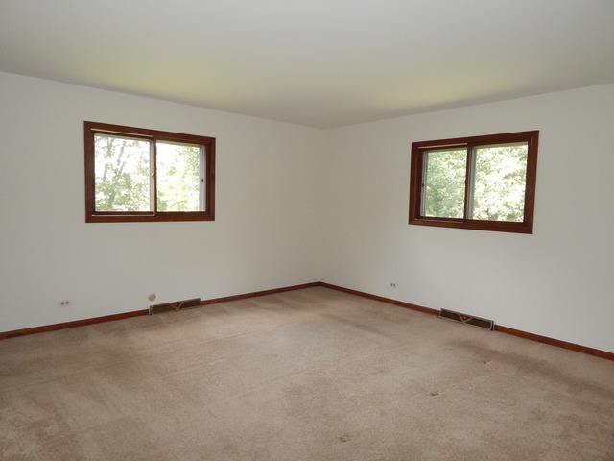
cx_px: 307
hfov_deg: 76.4
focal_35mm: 22
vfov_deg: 61.1
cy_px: 230
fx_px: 390
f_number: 3
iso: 360
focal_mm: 4
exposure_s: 1/30
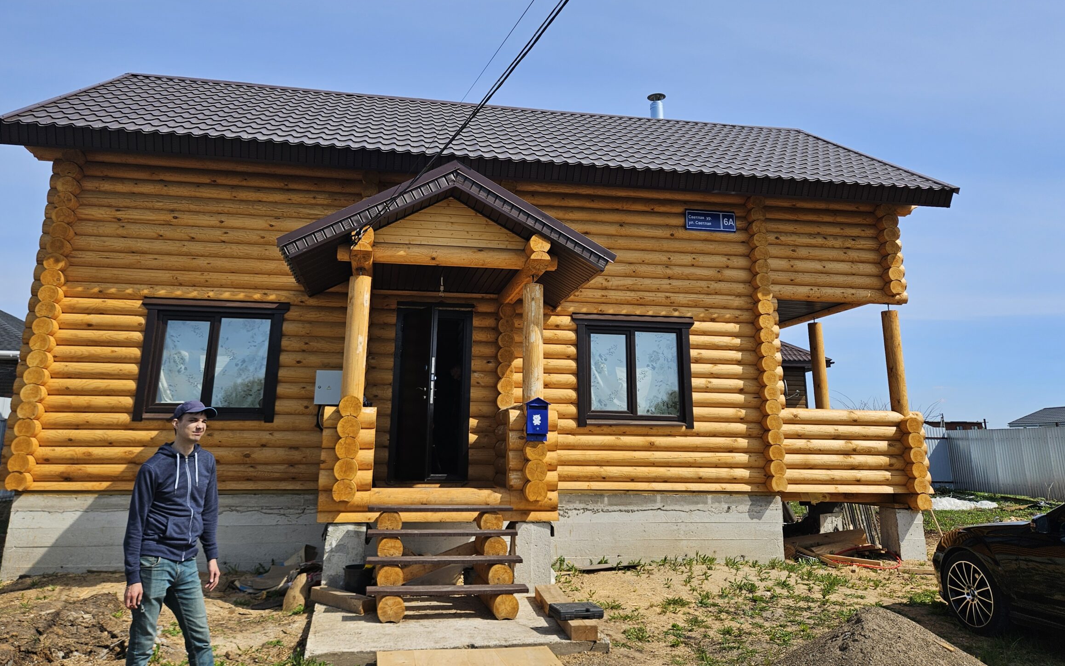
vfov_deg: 45.5
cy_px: 238
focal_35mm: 27
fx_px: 784
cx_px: 515
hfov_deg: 68.4
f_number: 1.8
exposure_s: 1/2105
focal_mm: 5.4
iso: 25
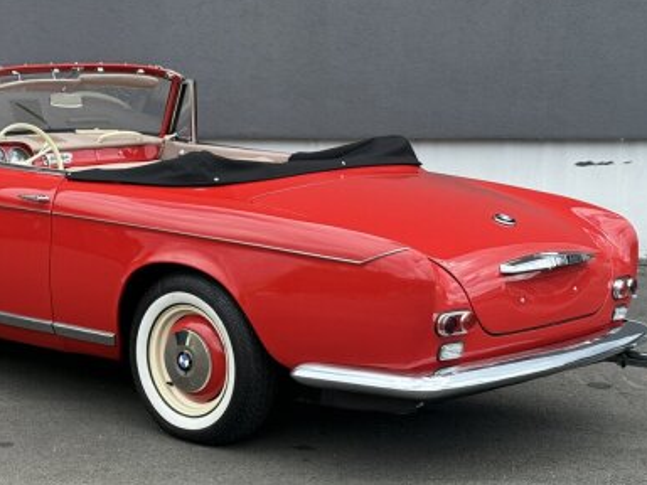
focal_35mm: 80
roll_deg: -0.5
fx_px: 1495
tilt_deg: -9.0
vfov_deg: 18.4
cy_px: 300
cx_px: 185
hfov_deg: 24.2
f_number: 1.78
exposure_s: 1/1203
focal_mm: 6.76
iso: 64
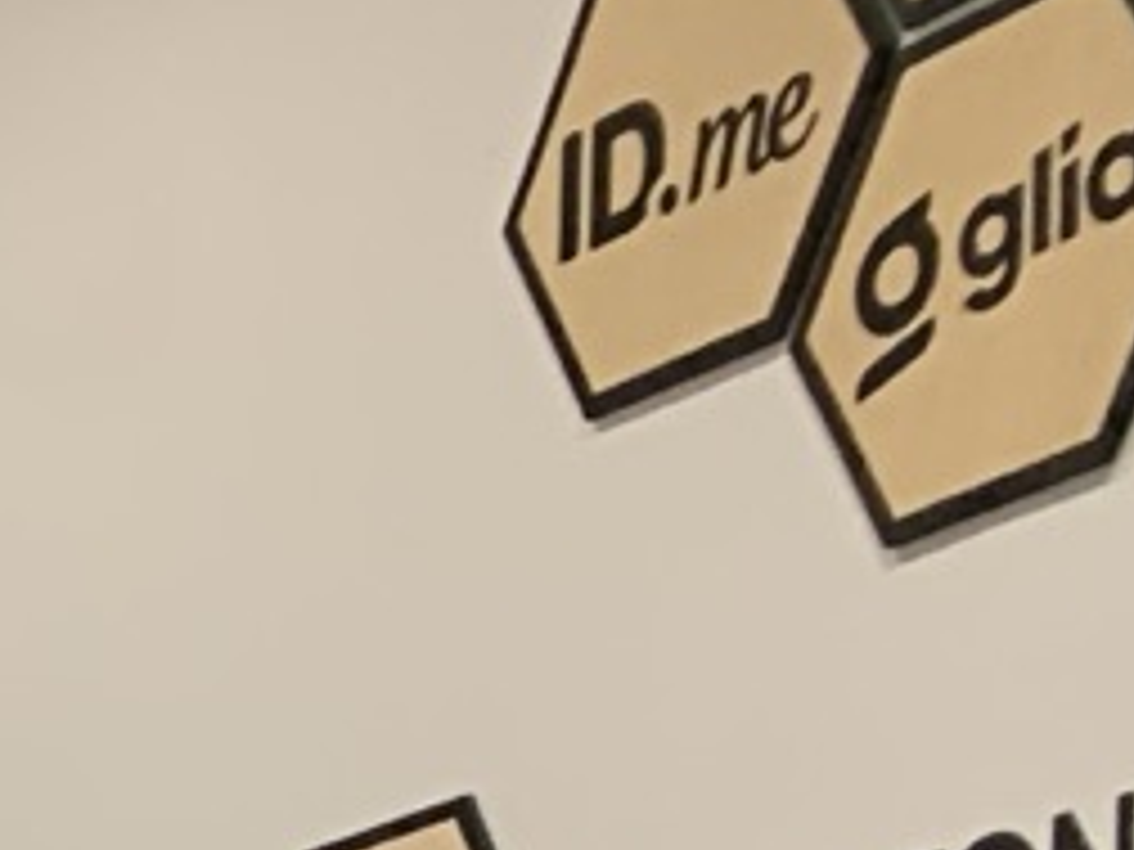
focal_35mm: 165
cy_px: 2662
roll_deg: +0.5
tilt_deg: -3.8
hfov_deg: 9.7
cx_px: -2092
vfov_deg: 7.7
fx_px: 5405
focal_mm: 4.25
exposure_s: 1/50
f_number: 1.8
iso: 100
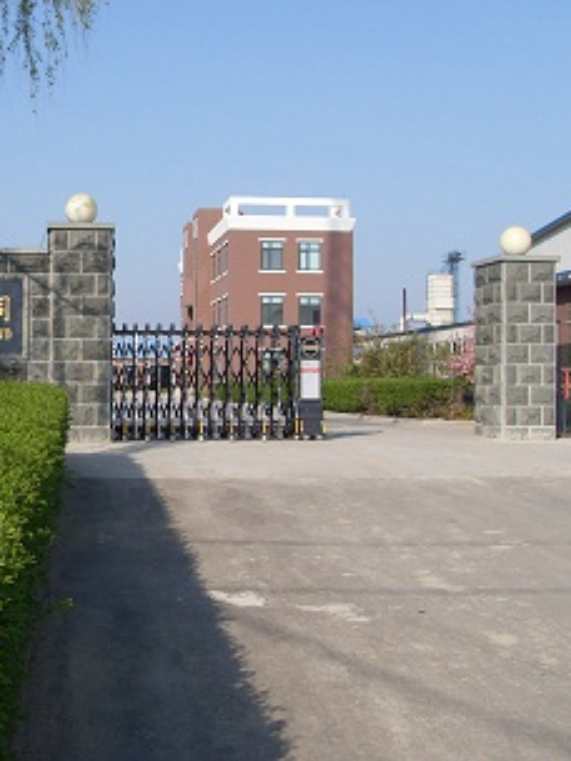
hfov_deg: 28.8
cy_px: 378
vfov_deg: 38.2
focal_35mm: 50
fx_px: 1100
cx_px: 170
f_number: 7
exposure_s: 1/350
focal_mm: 6.3
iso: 80
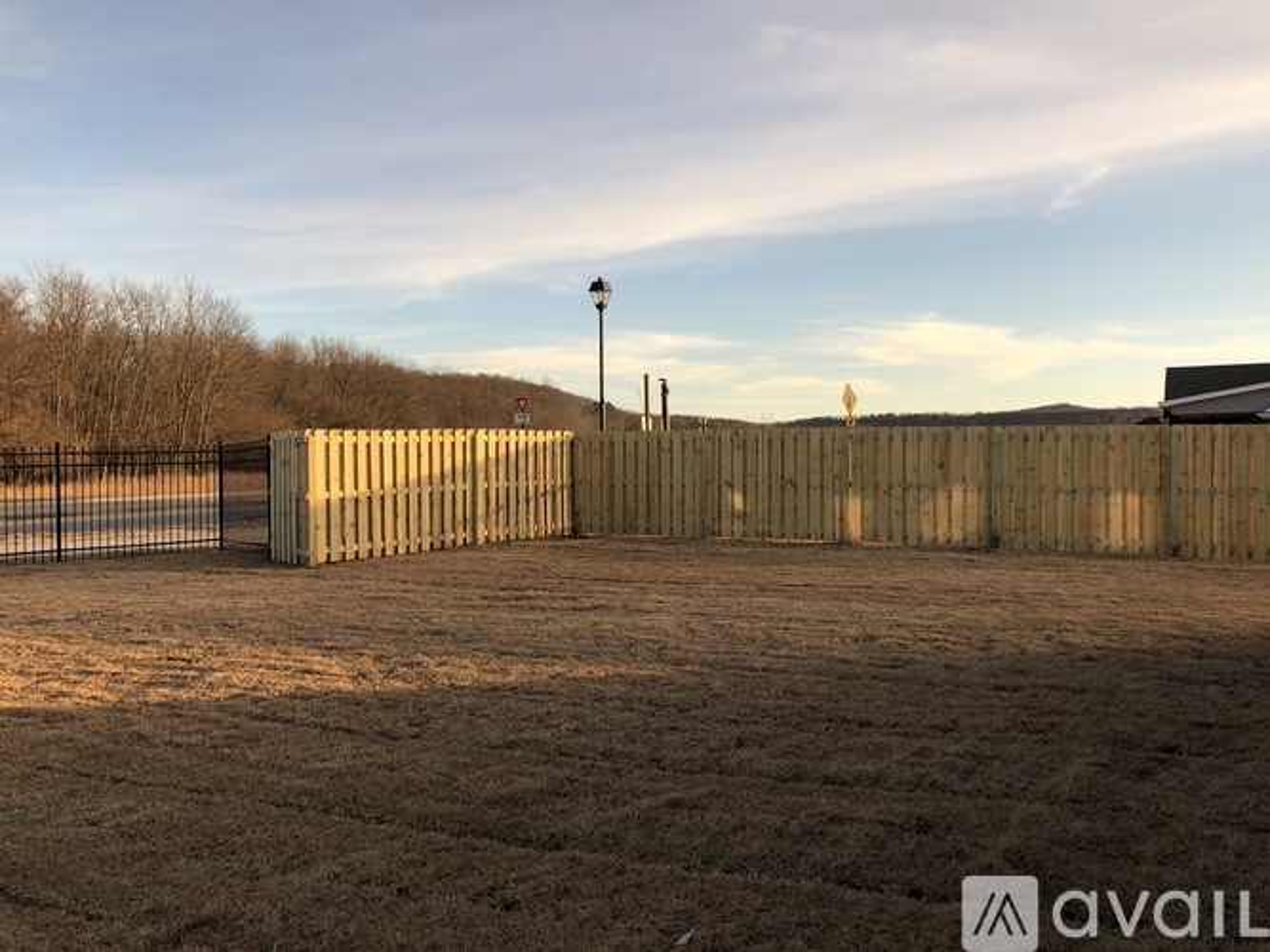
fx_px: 1027
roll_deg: +0.7
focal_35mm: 28
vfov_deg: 49.7
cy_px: 476
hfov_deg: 63.5
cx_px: 635
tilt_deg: -0.4
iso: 20
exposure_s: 1/838
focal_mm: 4
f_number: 1.8
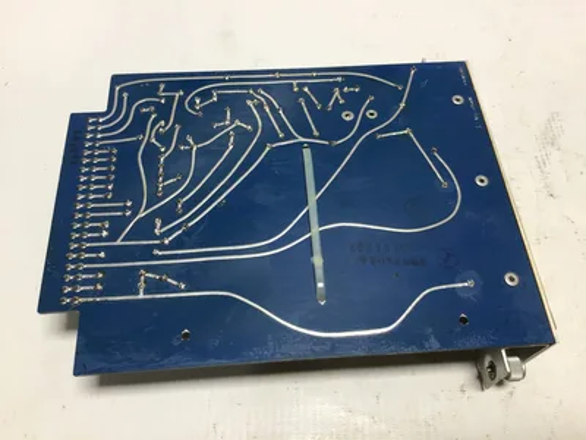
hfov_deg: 58.4
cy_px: 220
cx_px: 293
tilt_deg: -60.5
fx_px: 525
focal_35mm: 31
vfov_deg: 45.4
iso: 32
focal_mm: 3.3
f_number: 2.4
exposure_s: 1/120
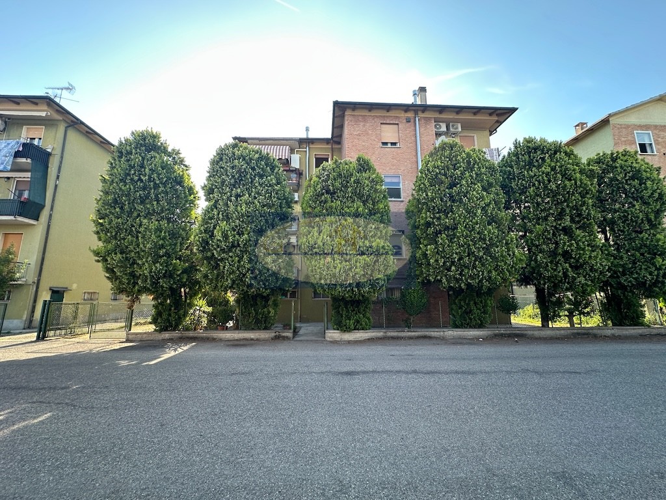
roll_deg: +0.7
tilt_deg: +10.4
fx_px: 269
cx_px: 333
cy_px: 250
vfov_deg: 85.7
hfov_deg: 102.1
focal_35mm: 14
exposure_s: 1/112
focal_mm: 2.22
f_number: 2.2
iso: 40
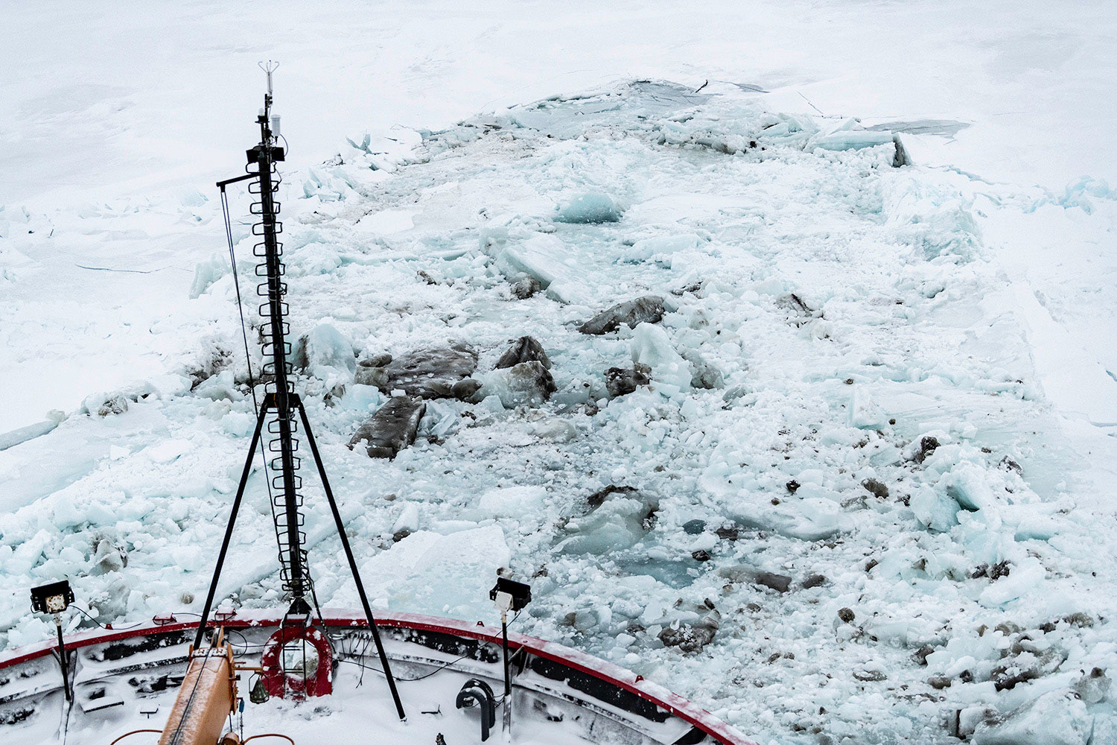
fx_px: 2172
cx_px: 558
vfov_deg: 19.5
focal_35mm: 70
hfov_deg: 28.8
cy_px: 372
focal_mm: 70
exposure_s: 1/1250
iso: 800
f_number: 2.8
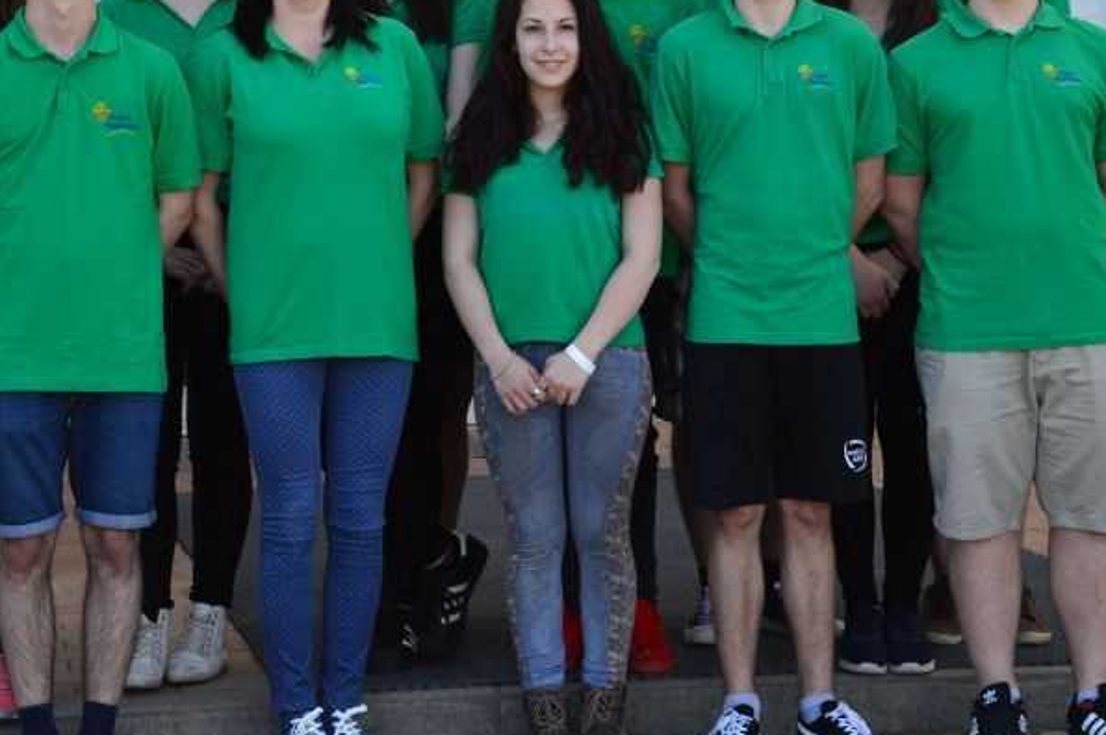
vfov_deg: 10.0
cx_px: 505
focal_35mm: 136
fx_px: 4174
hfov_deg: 15.1
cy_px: 204
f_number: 9
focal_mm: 60
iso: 400
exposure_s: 1/160
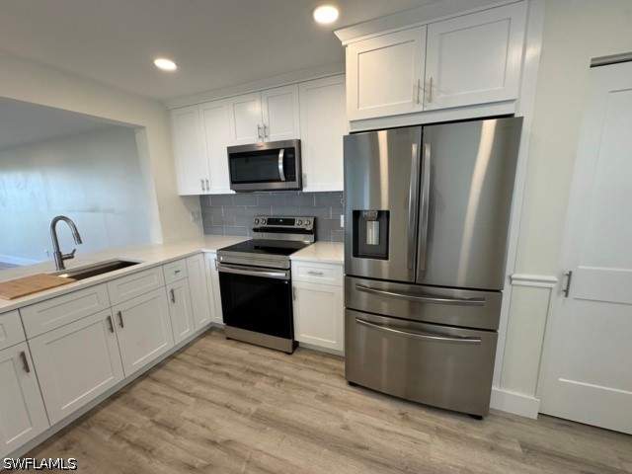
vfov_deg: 85.7
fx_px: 256
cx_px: 316
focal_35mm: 14
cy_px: 237
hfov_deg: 102.1
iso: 200
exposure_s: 1/120
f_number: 2.2
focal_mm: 2.22
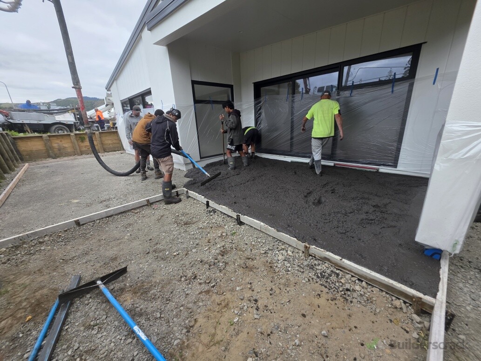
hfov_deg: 106.2
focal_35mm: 13
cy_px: 180
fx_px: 181
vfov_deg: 89.9
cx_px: 240
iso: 25
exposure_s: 1/100
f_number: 1.9
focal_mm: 2.2
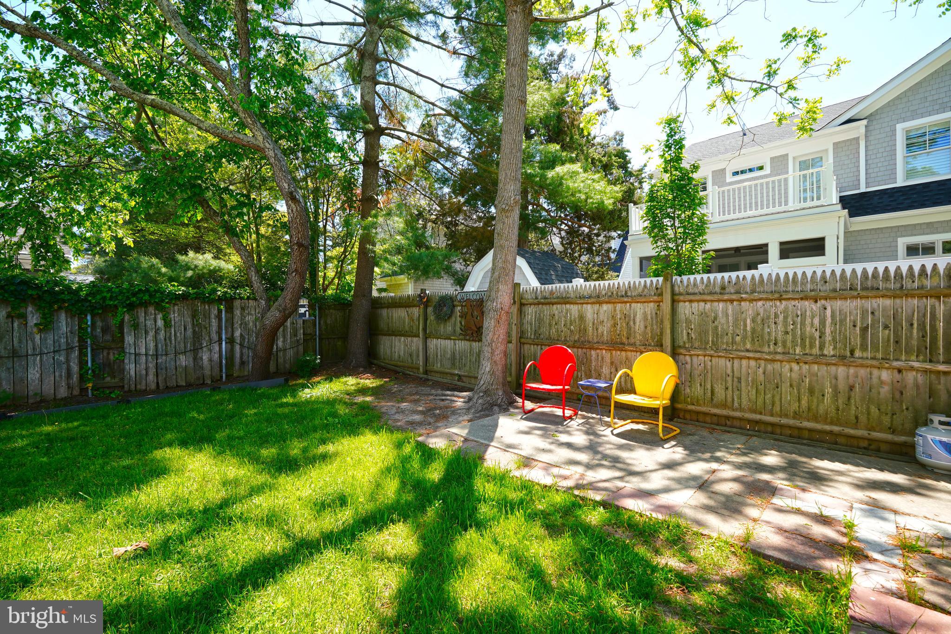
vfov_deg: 77.3
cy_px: 317
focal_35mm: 15
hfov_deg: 100.4
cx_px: 476
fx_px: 396
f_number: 5.6
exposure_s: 1/125
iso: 100
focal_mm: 10
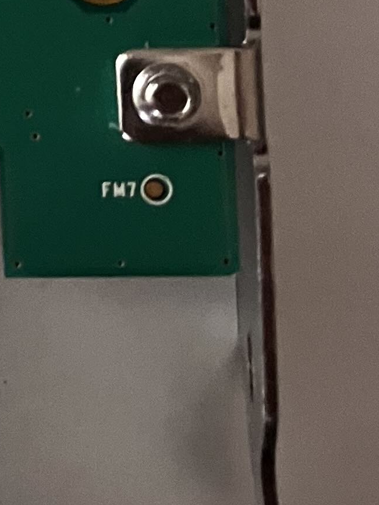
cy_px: -276
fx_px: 1898
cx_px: -451
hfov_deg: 10.3
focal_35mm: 130
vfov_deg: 14.1
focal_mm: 3.99
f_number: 1.8
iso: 400
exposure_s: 1/37
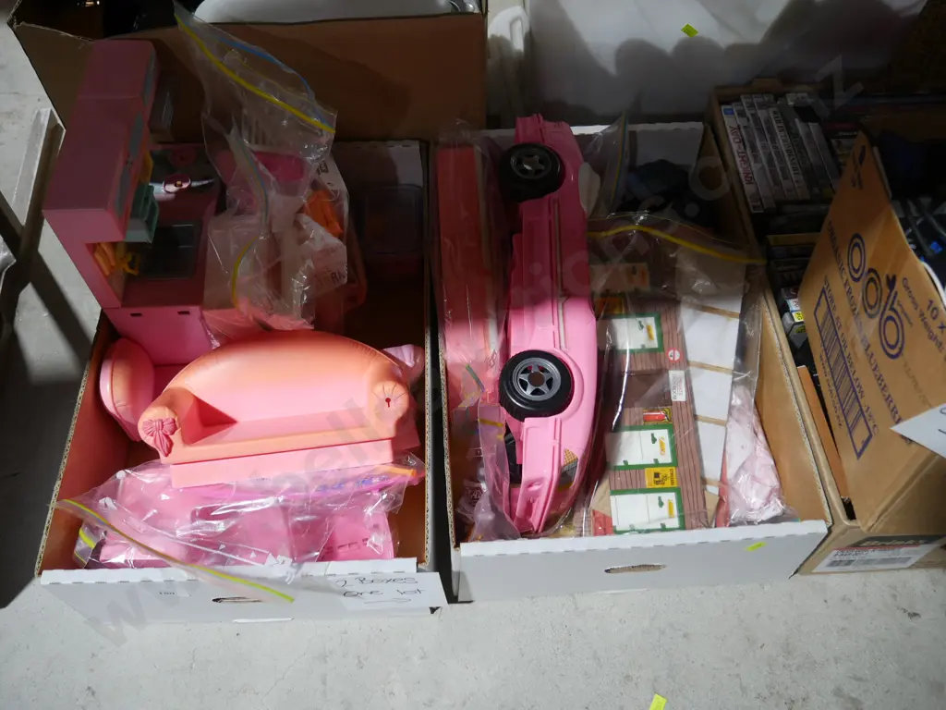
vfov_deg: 46.8
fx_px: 820
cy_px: 355
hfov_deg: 60.0
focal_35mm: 30
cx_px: 473
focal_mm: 15
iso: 400
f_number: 3.6
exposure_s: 1/60
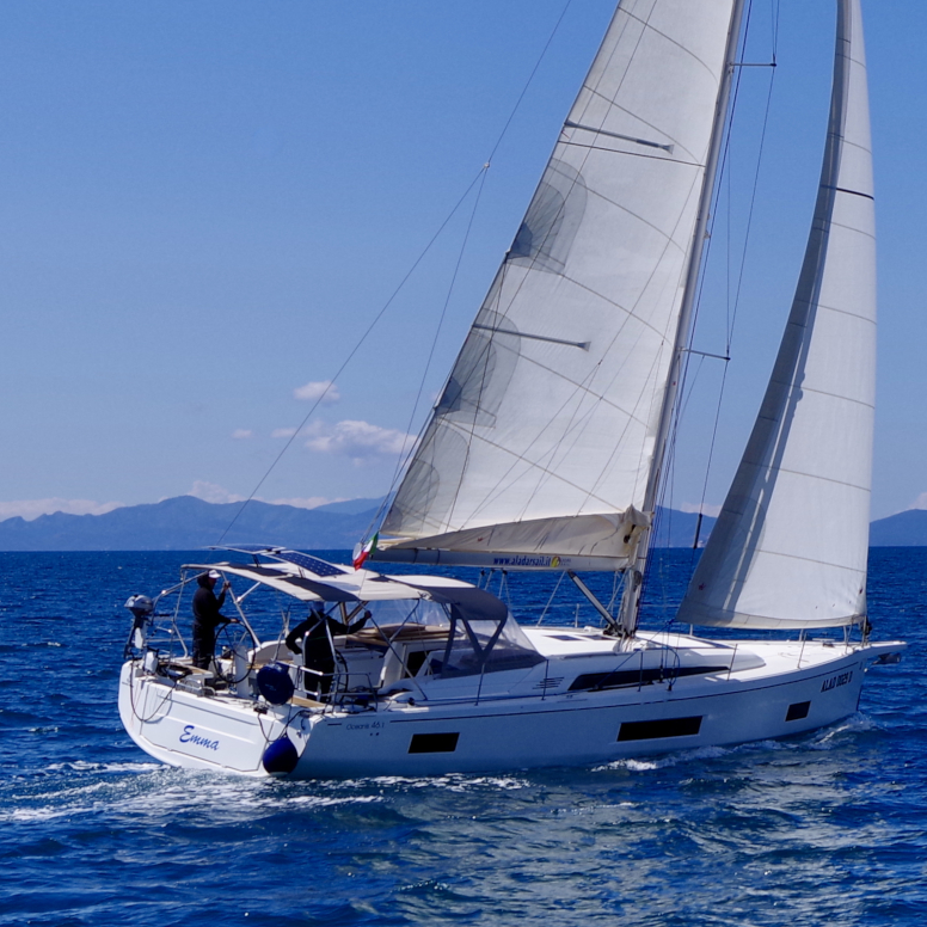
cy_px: 180
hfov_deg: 22.5
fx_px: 2181
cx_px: 1054
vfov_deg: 23.6
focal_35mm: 72
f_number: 13
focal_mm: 30
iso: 200
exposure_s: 1/250
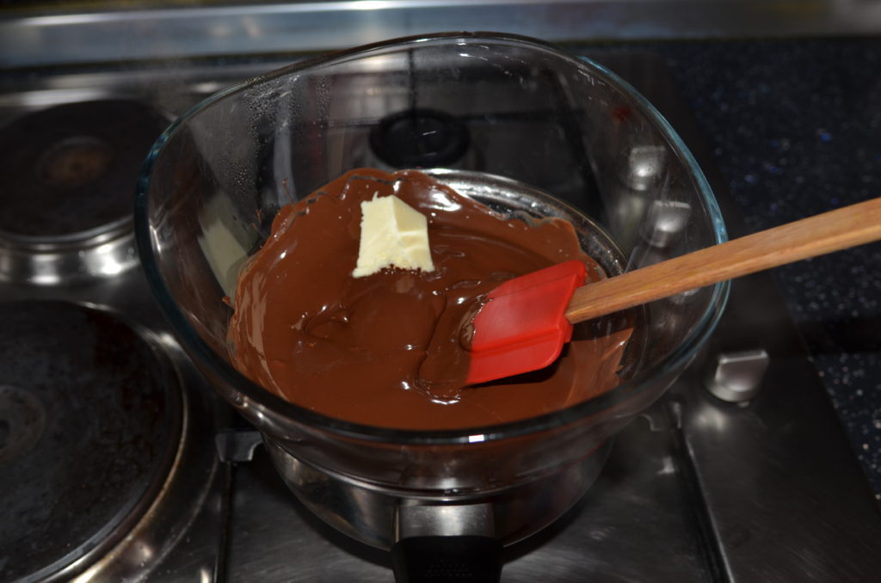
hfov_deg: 53.2
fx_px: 879
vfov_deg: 36.7
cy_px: 292
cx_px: 440
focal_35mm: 36
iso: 160
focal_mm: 24
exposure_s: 1/60
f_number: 4
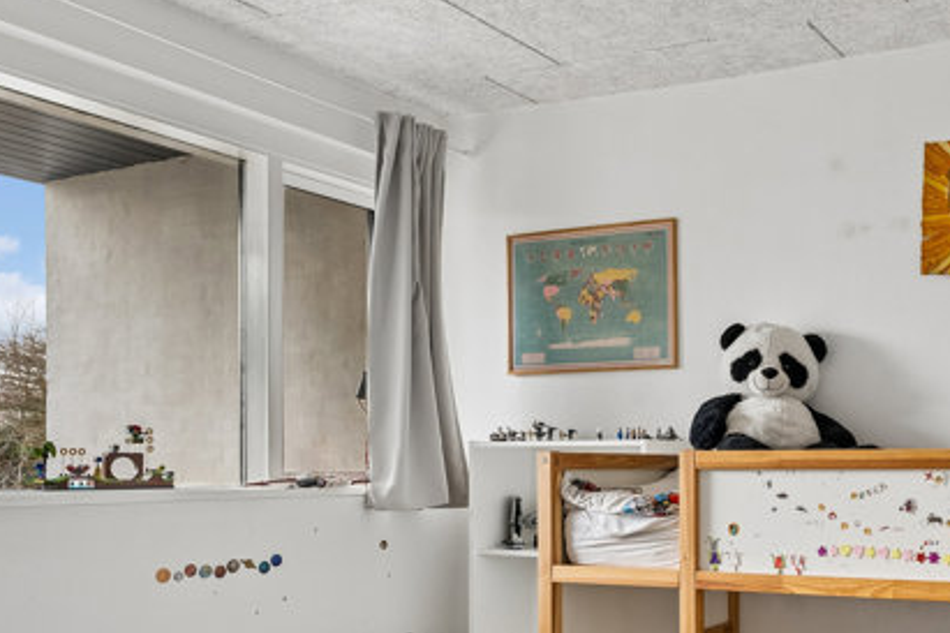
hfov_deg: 47.5
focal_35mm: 37
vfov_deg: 35.6
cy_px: 454
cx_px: 837
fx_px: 970
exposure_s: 1/50
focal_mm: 18.9
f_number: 7.1
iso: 800
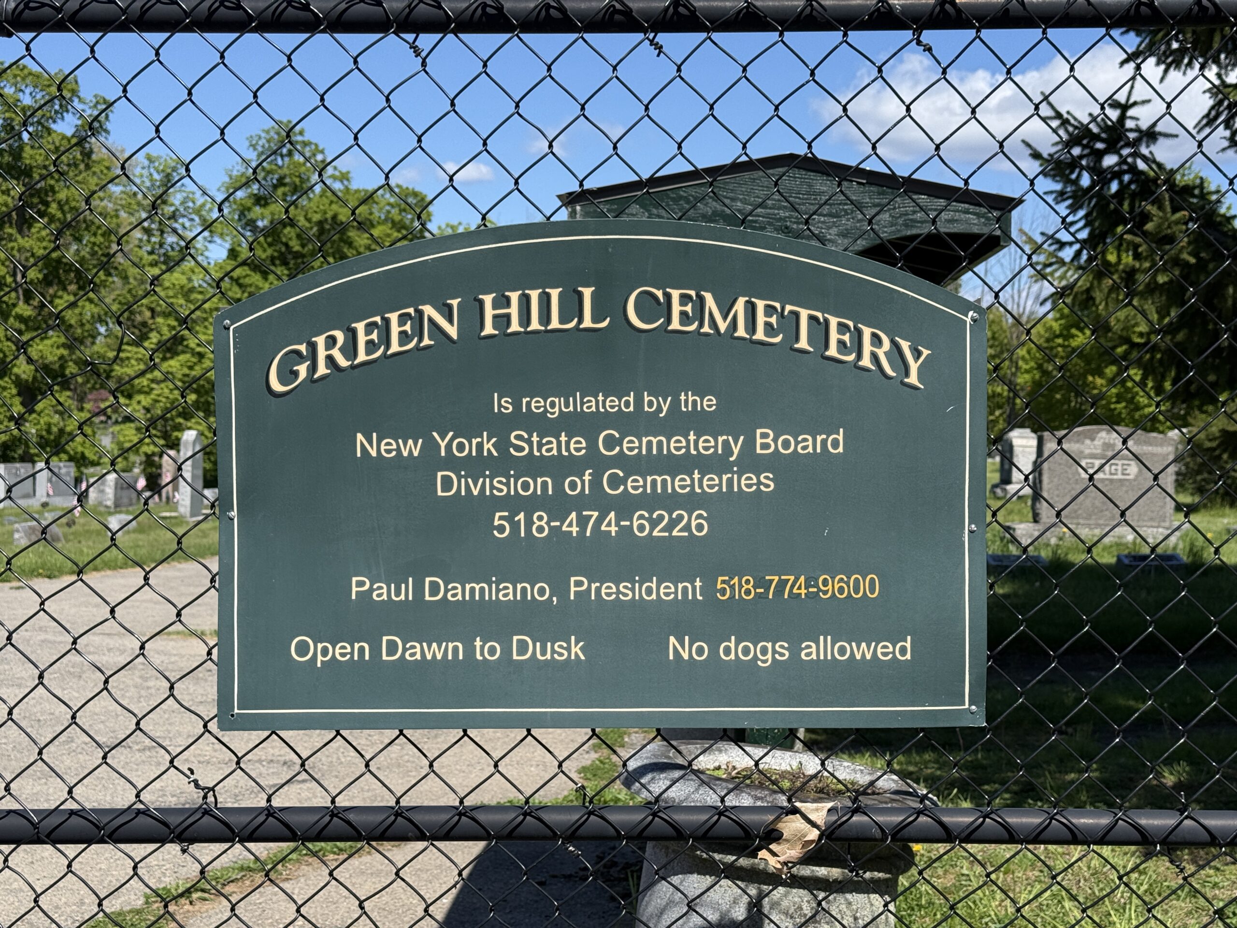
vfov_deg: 30.3
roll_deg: -2.1
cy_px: 464
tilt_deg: -1.5
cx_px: 618
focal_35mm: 48
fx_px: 1715
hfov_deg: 39.7
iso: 80
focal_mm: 6.76
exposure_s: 1/5208
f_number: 1.78
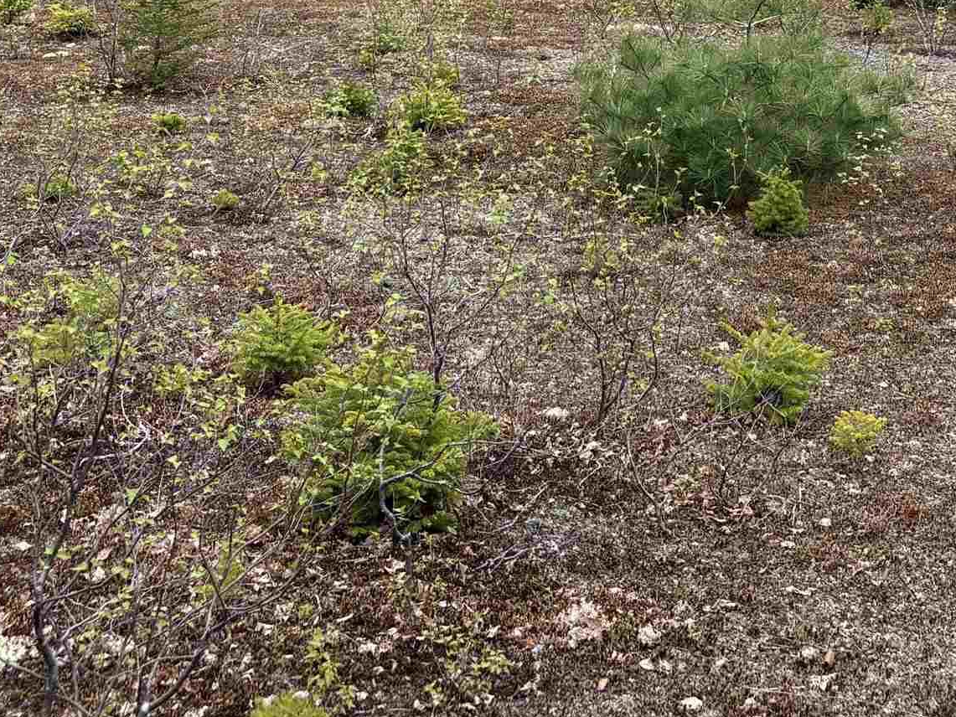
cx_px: 661
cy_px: -205
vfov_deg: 19.4
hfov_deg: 27.5
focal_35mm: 70
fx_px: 1933
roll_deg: -0.2
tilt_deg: -0.9
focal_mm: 5.96
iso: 50
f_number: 1.6
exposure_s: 1/1953
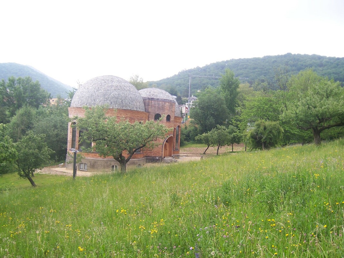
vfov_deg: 39.6
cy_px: 129
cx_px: 172
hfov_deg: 51.4
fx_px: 358
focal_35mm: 36
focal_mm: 6.2
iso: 80
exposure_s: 1/100
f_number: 2.8
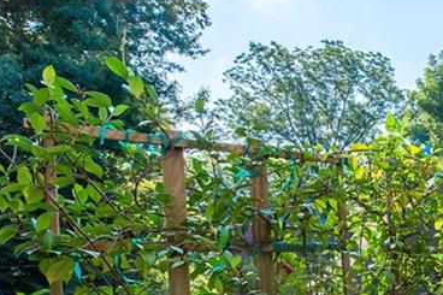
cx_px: 531
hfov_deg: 37.5
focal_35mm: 39
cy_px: 261
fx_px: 480
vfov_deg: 32.6
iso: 400
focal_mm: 14
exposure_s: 1/800
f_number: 11
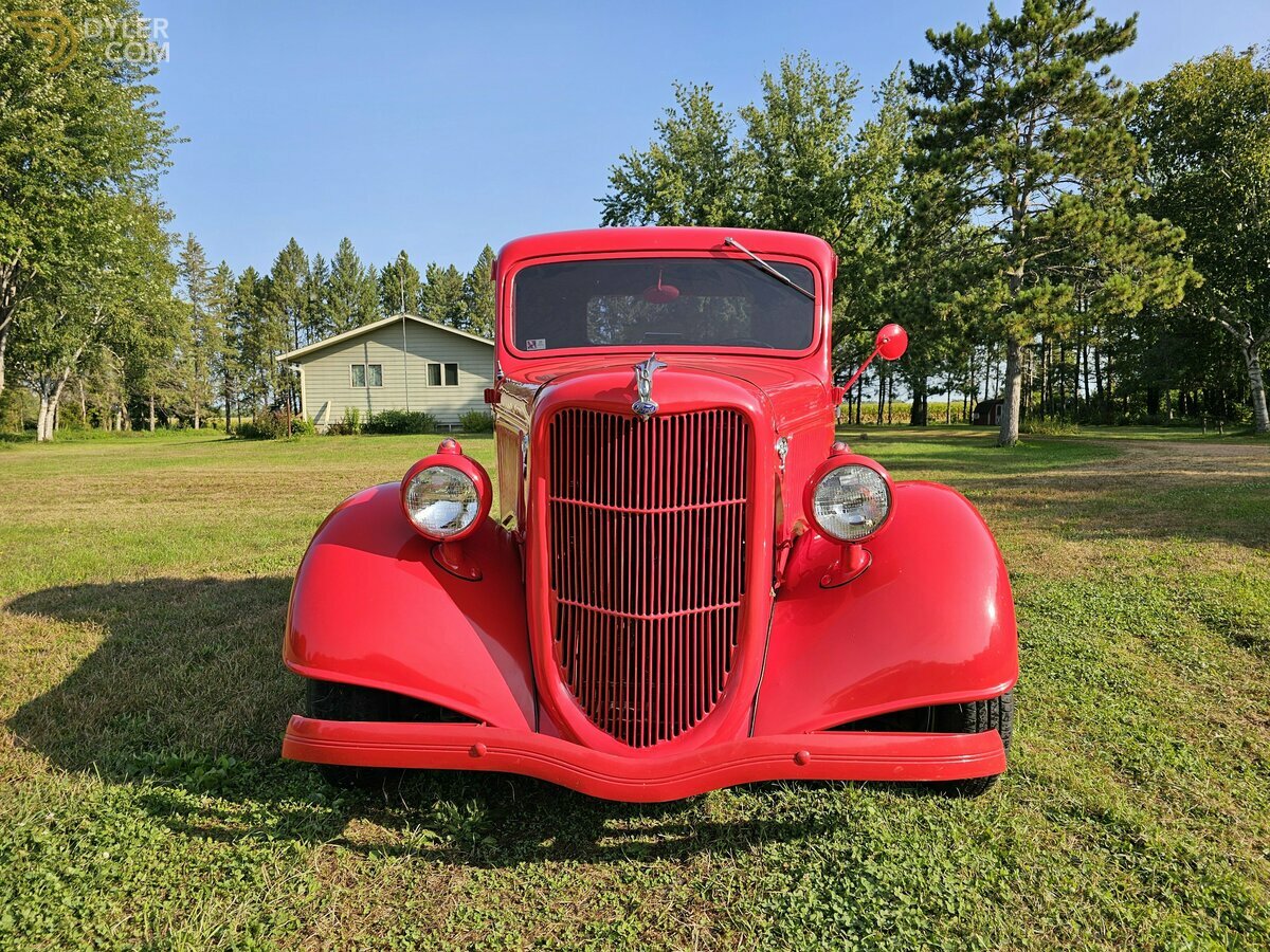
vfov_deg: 58.9
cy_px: 476
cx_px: 635
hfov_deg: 73.9
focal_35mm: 23
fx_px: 844
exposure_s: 1/505
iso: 10
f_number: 1.7
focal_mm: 6.3
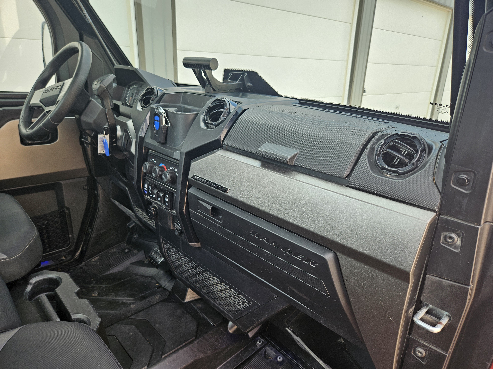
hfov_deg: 73.9
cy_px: 184
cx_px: 246
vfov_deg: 58.9
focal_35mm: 23
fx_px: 328
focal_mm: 5.4
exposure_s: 1/161
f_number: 1.8
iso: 25
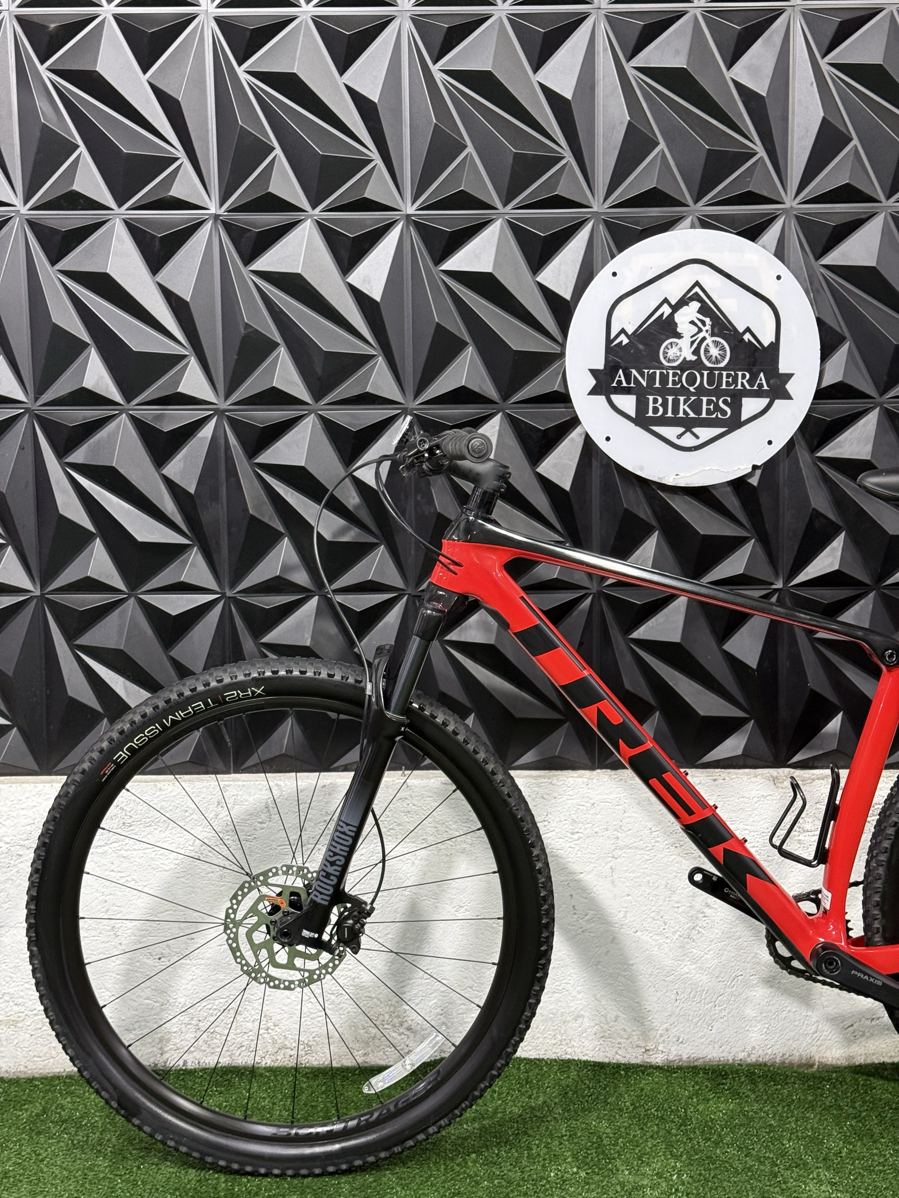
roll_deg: -0.2
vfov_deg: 39.7
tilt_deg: -6.5
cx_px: 450
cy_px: 599
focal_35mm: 48
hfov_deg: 30.3
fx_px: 1662
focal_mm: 6.76
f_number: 1.78
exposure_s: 1/60
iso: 200
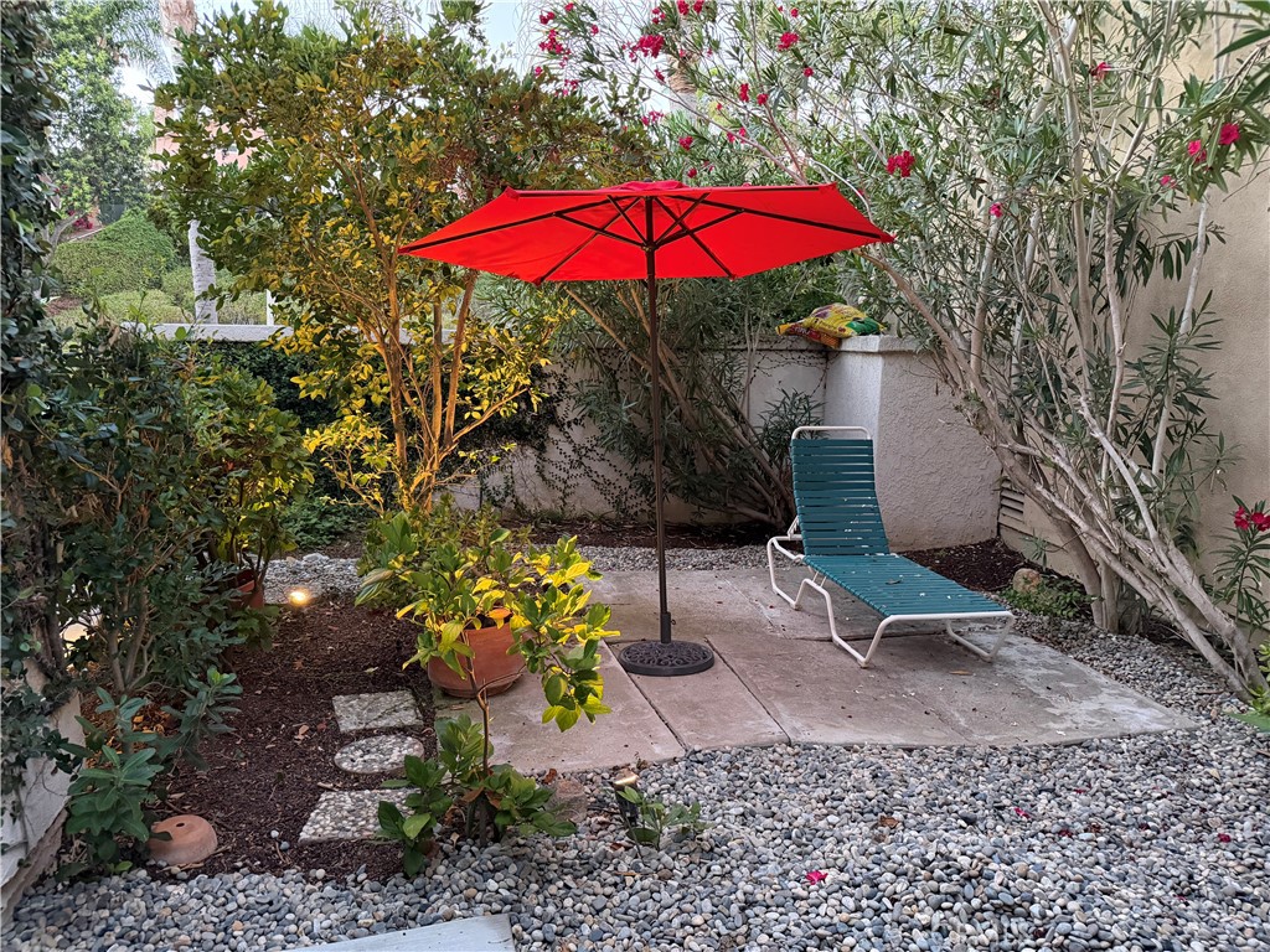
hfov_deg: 71.6
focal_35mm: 24
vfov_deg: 56.8
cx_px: 635
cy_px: 476
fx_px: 881
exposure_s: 1/40
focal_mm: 6.76
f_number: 1.78
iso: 1000
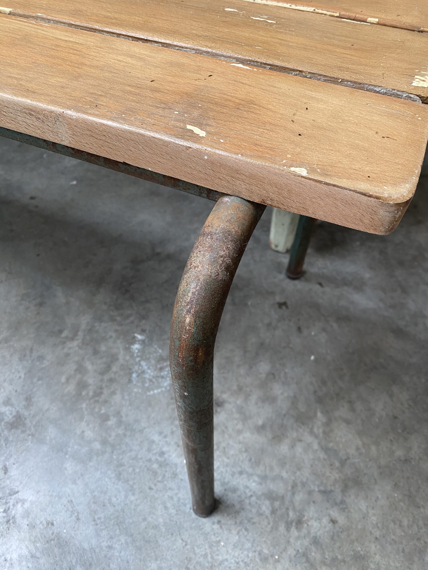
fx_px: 429
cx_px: 214
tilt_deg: -50.0
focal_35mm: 26
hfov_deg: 53.1
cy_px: 285
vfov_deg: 67.3
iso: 160
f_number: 1.8
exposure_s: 1/60
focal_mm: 4.25
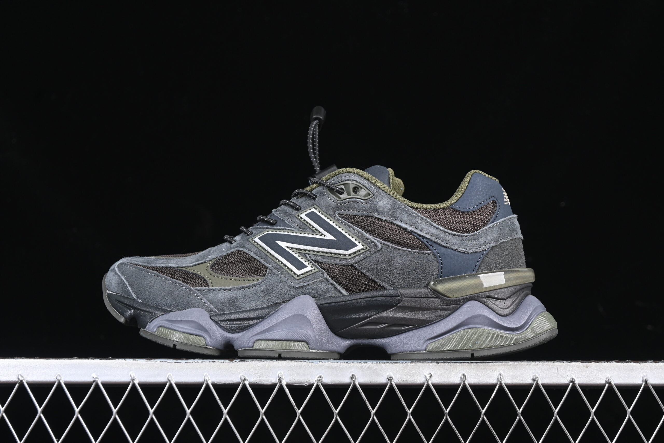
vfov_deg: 18.2
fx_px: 1383
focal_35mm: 75
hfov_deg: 27.0
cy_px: 222
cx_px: 332
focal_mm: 50
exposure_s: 1/60
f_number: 6.3
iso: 160
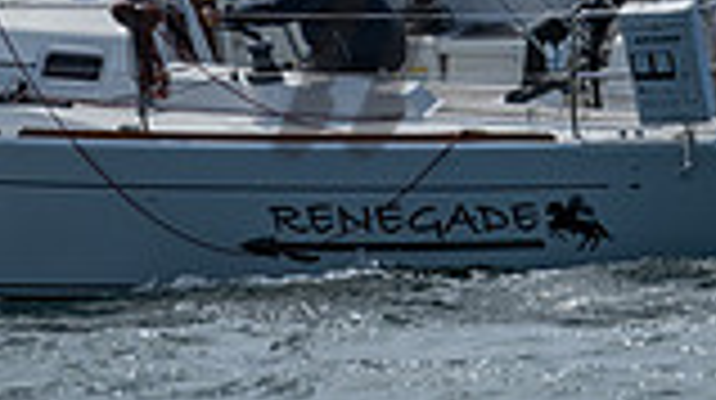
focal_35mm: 793
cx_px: 374
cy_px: -473
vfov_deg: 1.5
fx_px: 15038
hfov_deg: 2.7
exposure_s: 1/2500
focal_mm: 150
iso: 200
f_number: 6.3
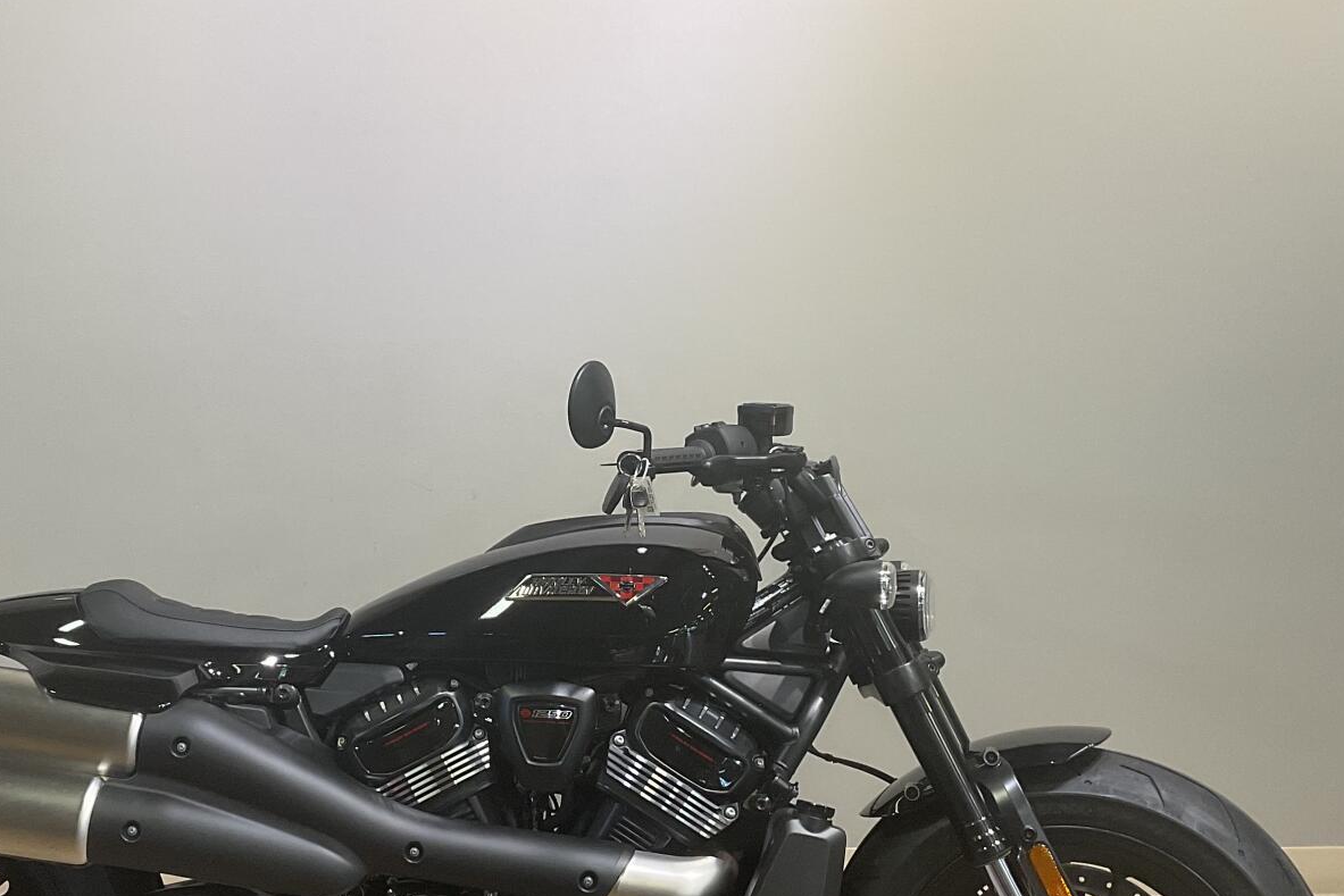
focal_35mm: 51
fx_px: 1904
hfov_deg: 38.6
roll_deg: -0.5
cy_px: 500
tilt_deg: -14.7
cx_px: 492
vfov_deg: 26.5
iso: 50
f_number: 1.8
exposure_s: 1/60
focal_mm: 3
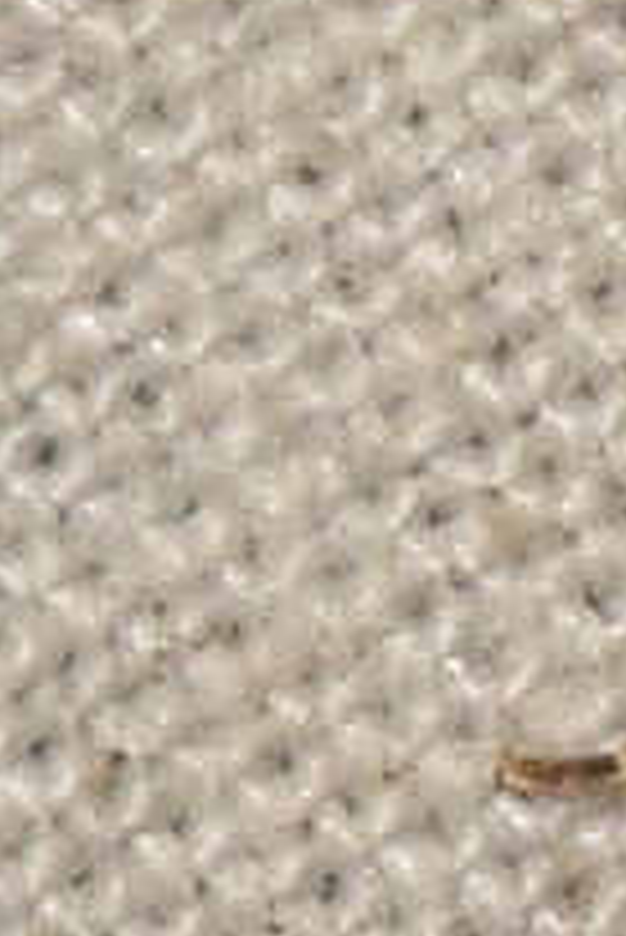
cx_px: 1565
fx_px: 25179
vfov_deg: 2.1
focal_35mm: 967
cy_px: 868
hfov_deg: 1.4
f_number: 14
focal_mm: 140
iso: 400
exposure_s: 1/200
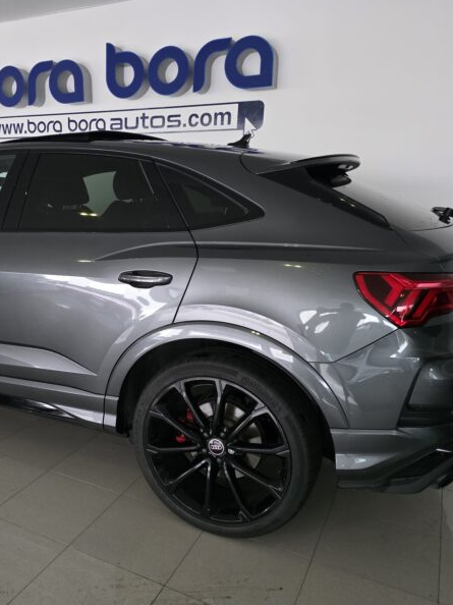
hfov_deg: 44.1
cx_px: 120
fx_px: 541
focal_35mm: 31
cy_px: 300
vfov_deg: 58.4
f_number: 1.7
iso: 1250
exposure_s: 1/100
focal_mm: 6.3
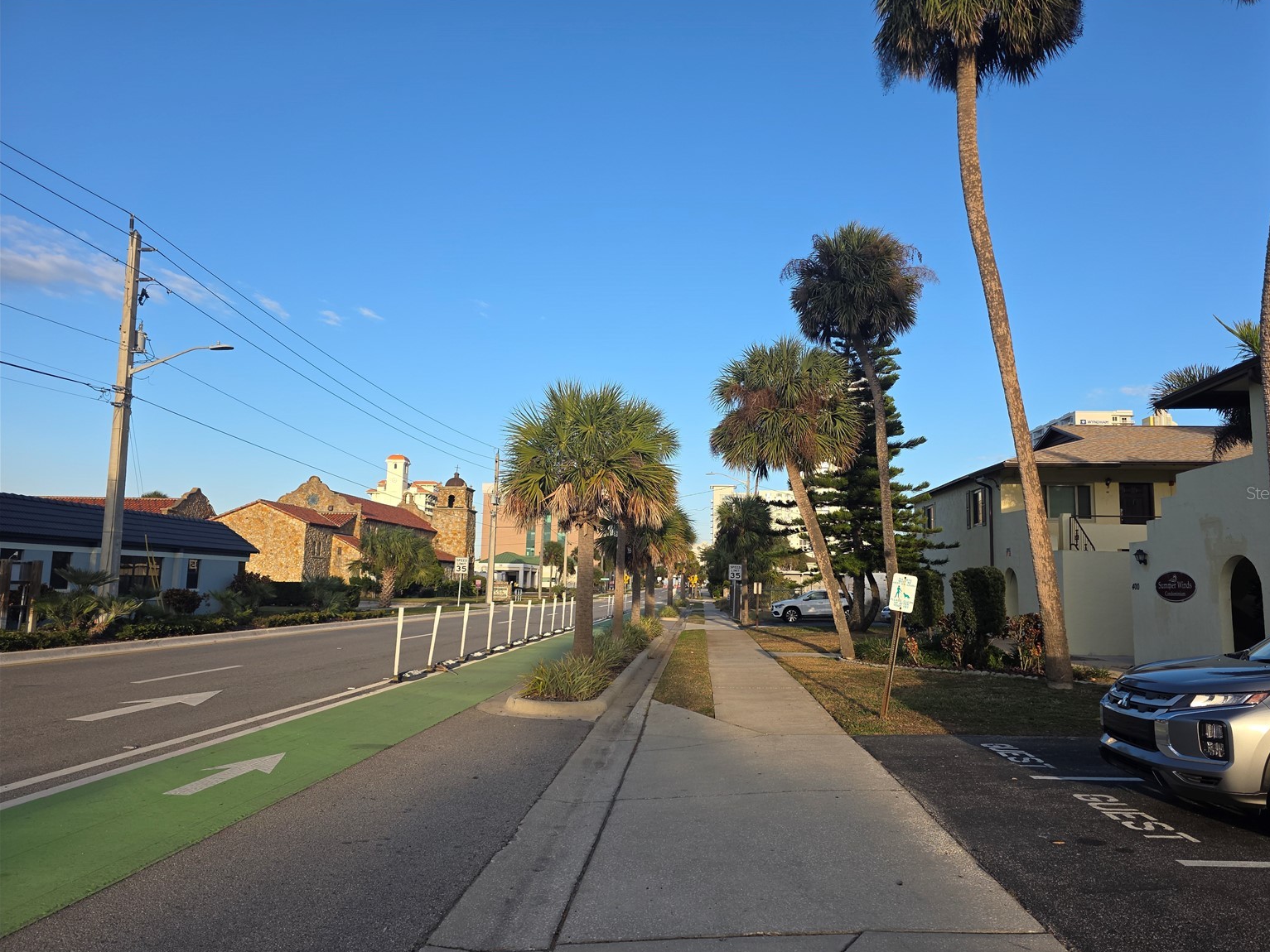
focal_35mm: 24
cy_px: 493
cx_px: 662
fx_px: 881
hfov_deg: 71.6
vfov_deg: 56.8
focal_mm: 6.3
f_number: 1.7
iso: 12
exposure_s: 1/437
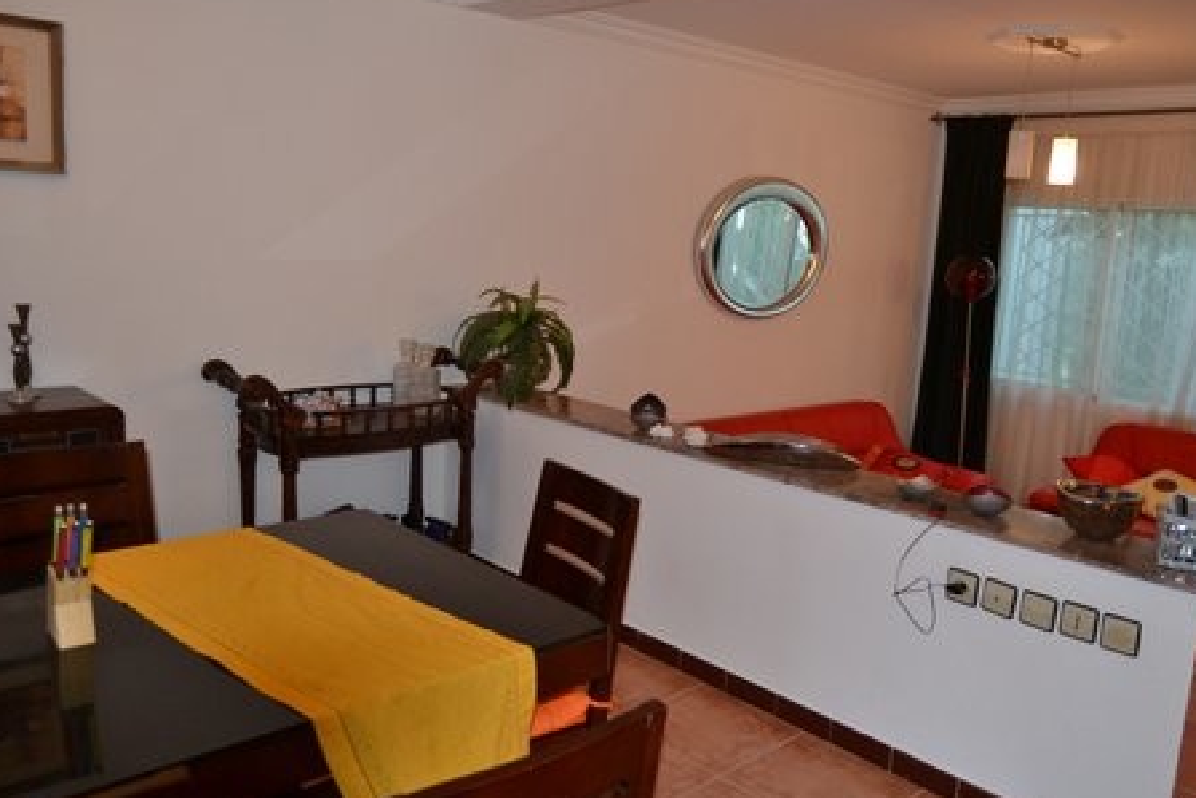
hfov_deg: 63.6
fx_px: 963
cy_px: 388
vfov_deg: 45.0
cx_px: 629
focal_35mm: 29
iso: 720
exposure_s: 1/60
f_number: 3.5
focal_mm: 18
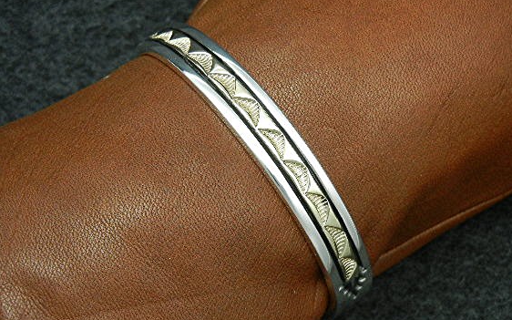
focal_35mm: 93
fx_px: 1297
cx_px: 291
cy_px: 170
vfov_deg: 14.0
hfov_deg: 22.3
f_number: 4.3
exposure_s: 1/26
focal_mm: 13.9
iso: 400
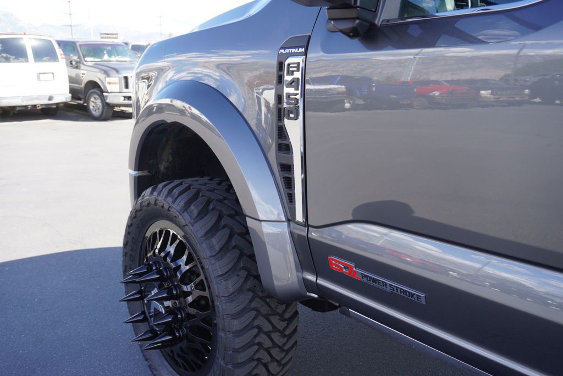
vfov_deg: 40.0
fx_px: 516
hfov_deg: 57.2
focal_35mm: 33
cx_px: 282
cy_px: 188
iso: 100
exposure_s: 1/100
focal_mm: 22
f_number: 5
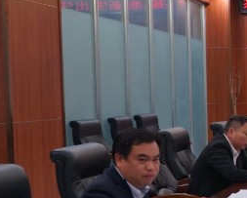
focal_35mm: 91
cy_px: 110
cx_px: 417
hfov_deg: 17.7
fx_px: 666
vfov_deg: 16.9
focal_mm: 24
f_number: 5
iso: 2000
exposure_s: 1/60
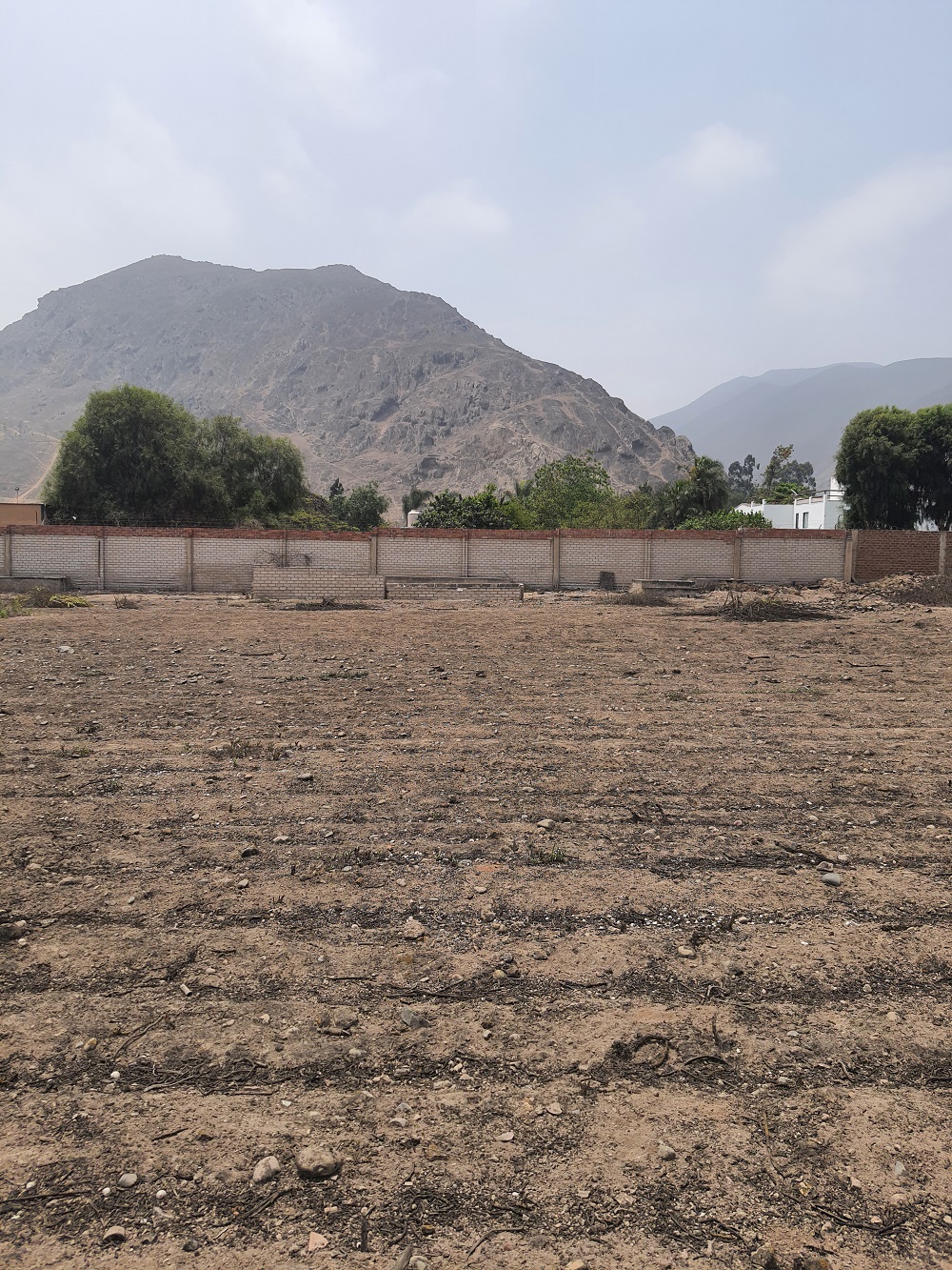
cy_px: 635
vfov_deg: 67.3
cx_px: 476
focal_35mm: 26
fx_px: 953
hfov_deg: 53.1
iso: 50
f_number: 1.7
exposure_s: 1/4112
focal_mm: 4.32
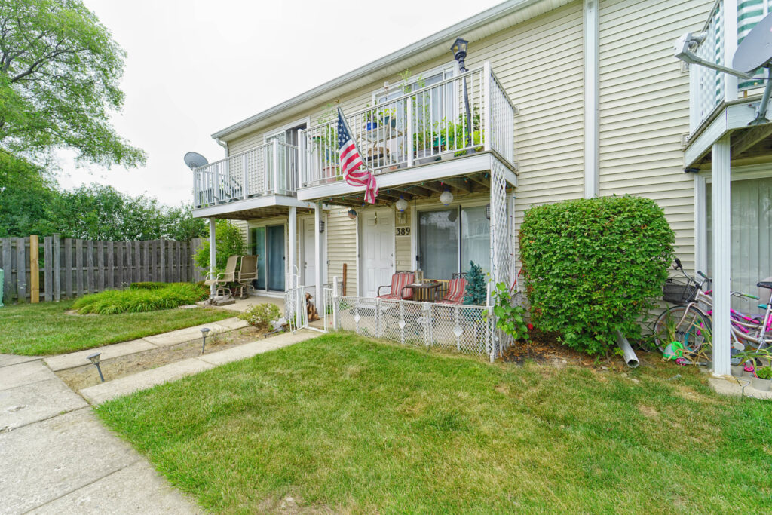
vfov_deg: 81.2
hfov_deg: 104.2
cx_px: 386
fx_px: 300
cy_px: 258
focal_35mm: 14
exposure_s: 1/640
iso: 250
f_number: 5.6
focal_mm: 14
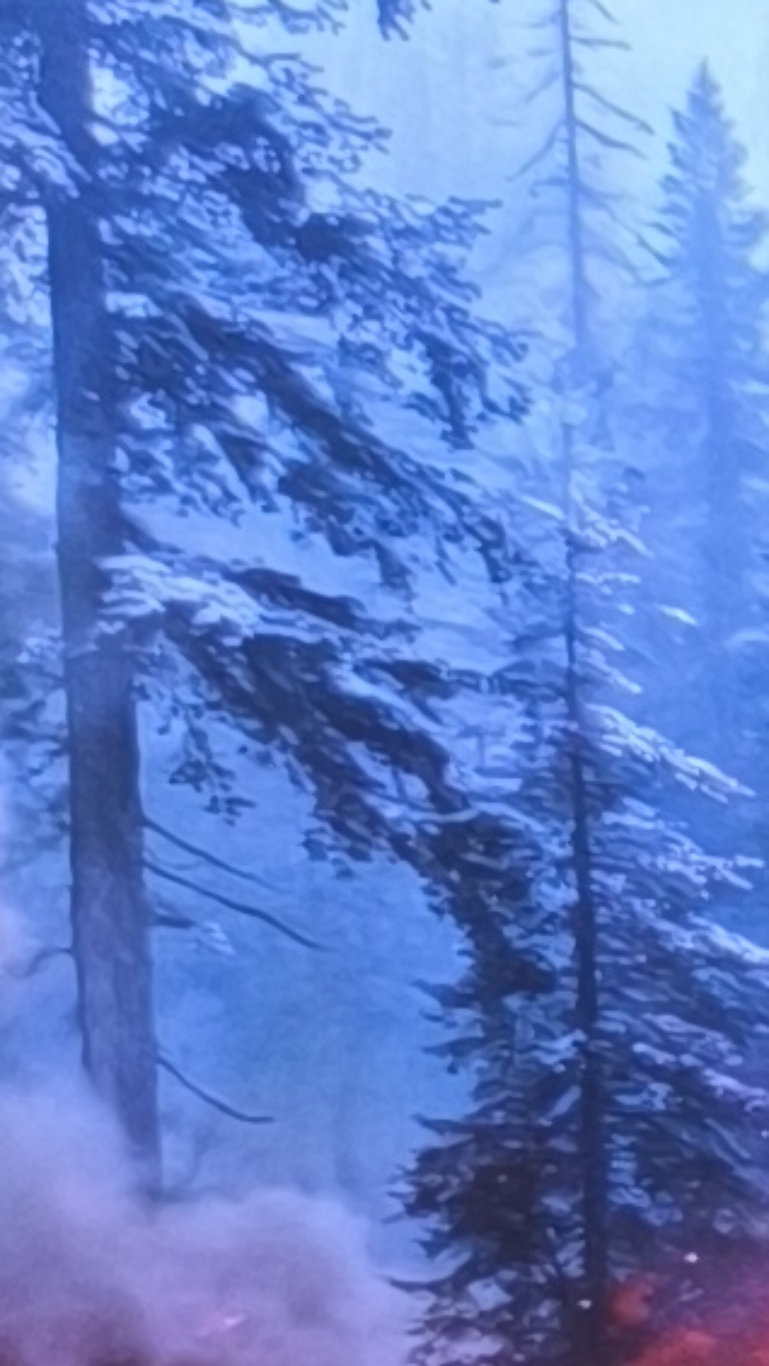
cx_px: 2481
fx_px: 6558
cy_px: 1388
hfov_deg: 6.1
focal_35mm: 181
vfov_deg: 11.8
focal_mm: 6.14
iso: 800
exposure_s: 1/50
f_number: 1.65
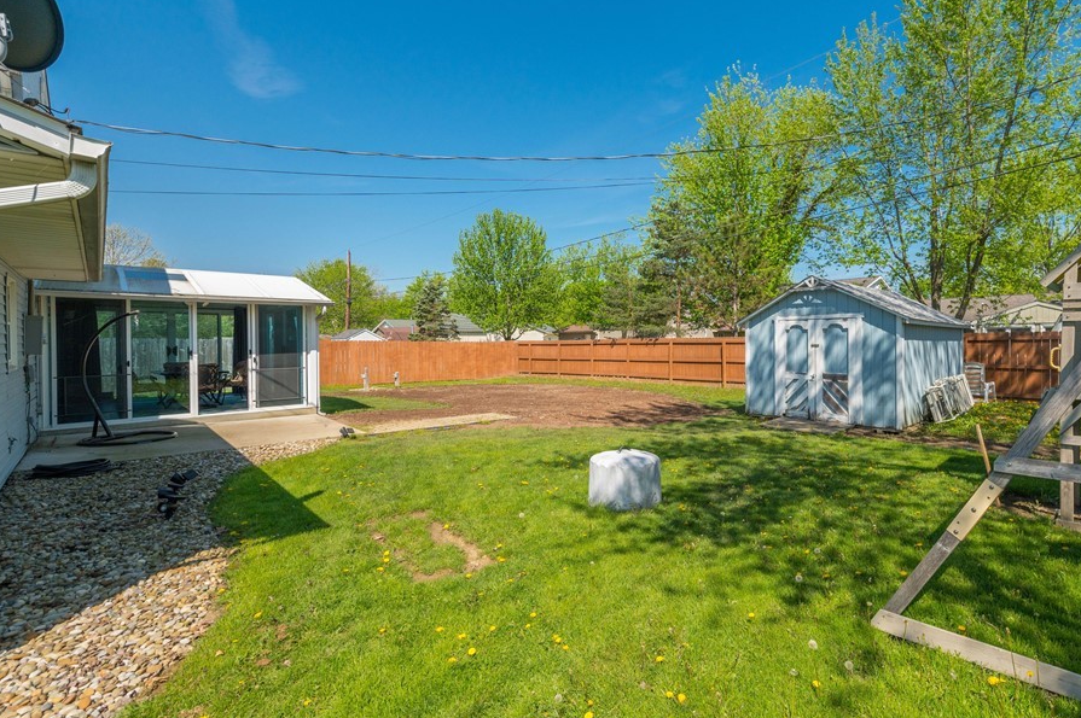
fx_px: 510
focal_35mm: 17
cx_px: 644
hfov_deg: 92.2
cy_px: 345
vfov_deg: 70.3
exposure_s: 1/1250
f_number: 9
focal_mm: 14
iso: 200
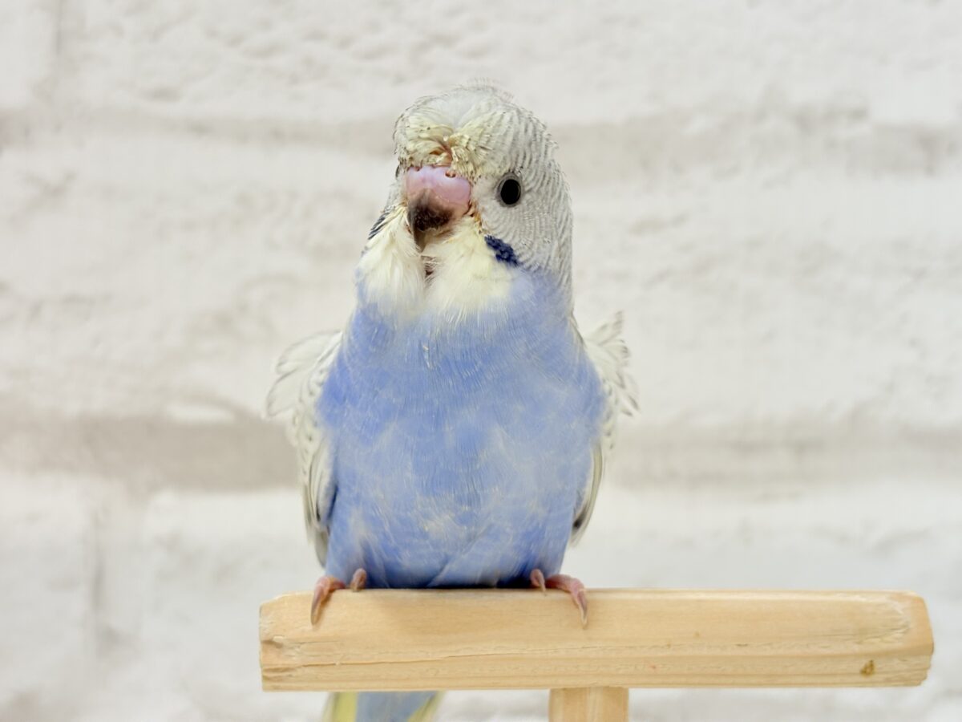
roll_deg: -1.3
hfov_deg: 36.8
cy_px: 361
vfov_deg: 28.0
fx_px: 1445
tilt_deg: -3.0
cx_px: 481
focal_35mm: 52
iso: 80
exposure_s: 1/100
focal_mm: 5.96
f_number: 1.6
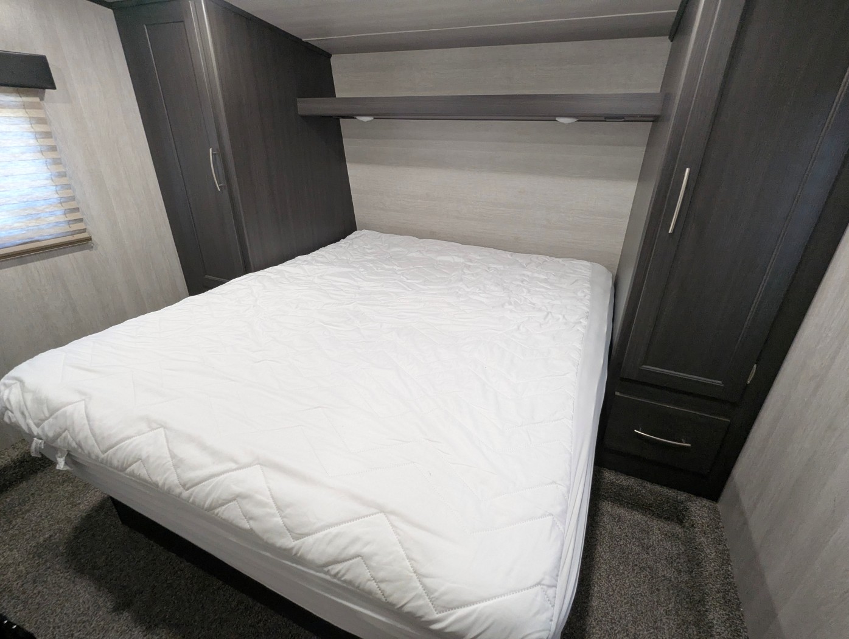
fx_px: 393
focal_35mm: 16
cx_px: 424
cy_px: 320
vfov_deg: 78.2
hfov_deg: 94.4
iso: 393
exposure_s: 1/36.8
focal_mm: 2.35
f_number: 2.2
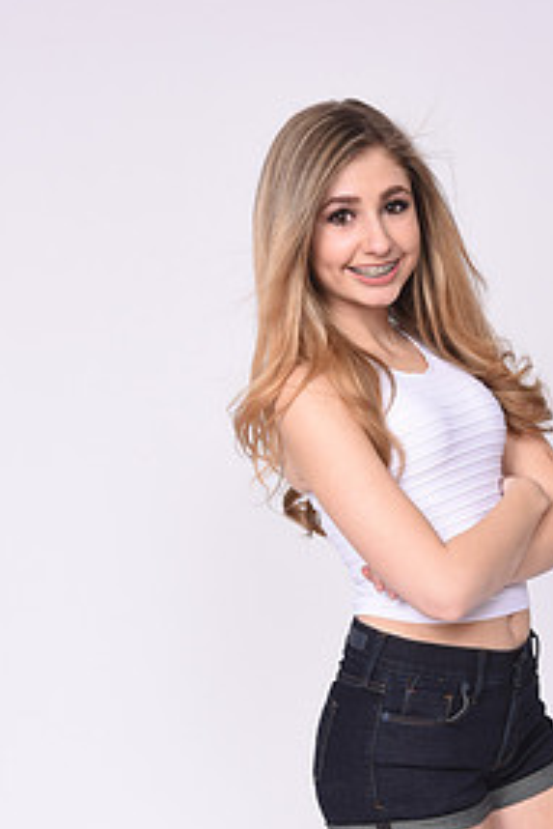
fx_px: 1772
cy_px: 704
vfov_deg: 25.7
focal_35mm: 77
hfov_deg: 17.7
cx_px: 392
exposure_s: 1/160
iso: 250
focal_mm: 38
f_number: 11
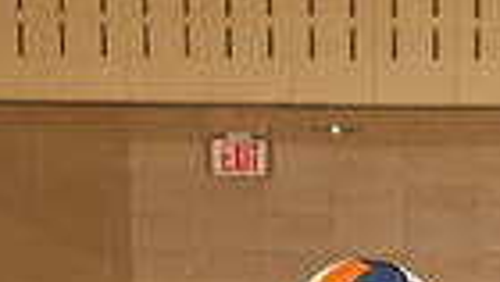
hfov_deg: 12.1
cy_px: 707
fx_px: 2322
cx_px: 521
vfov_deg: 6.6
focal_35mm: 175
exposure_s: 1/250
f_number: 7.1
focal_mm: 52
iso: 1000
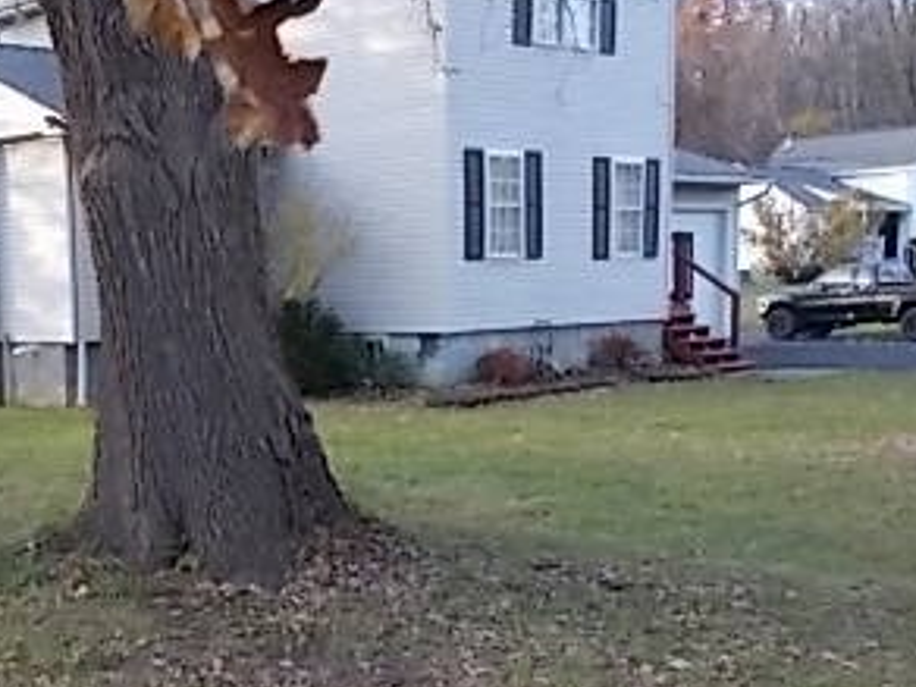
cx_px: 129
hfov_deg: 32.4
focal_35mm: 57
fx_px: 1508
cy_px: 458
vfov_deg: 25.5
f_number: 3.2
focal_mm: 4.6
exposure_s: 1/80
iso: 80
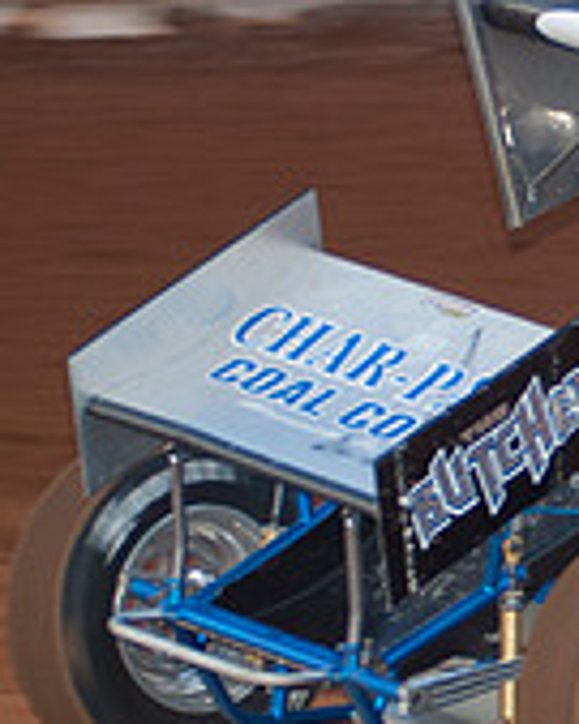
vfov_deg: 5.0
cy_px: 313
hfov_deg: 4.0
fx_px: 8297
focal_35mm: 387
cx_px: 1072
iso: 250
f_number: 2.8
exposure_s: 1/400
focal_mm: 80
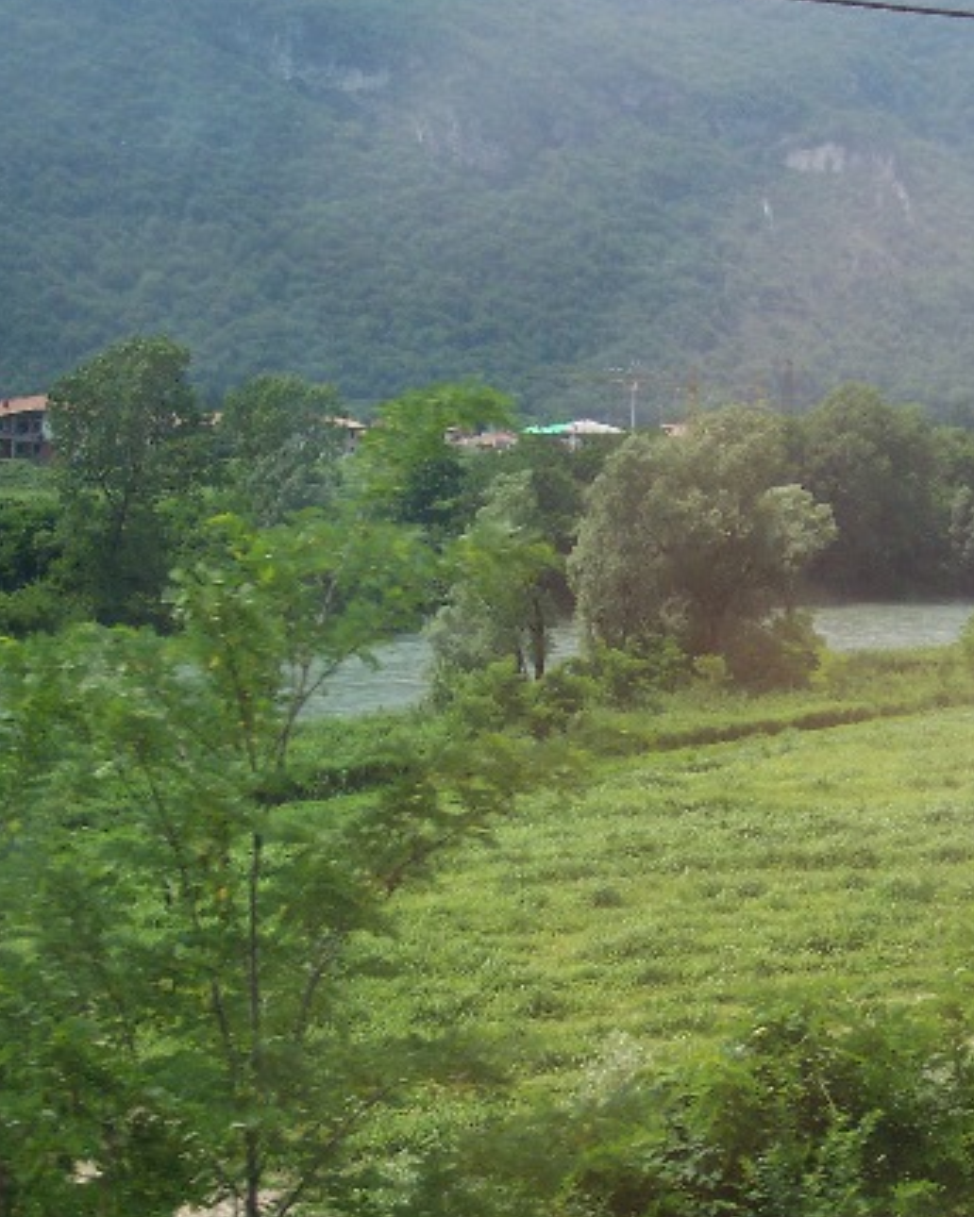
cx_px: 982
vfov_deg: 27.5
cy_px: 580
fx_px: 2486
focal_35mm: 69
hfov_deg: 21.4
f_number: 2.8
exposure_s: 1/700
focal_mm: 8
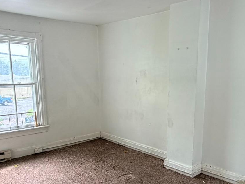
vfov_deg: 41.5
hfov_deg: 53.6
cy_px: 114
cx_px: 146
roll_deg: -0.1
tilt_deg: -9.2
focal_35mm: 34
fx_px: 241
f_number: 2.2
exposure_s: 1/121
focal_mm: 2.22
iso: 125
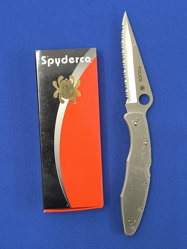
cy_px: 124
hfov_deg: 21.0
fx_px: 504
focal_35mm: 70
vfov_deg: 27.8
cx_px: 94
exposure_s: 1/100
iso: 640
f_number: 1.65
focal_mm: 6.14
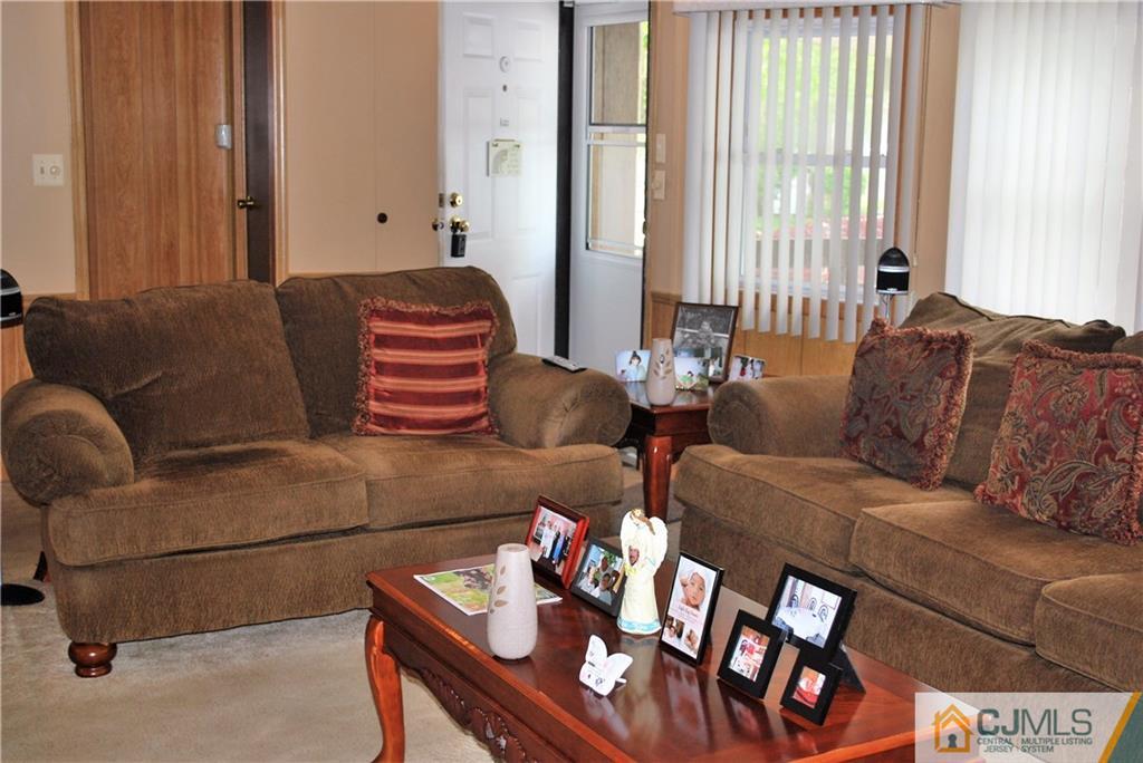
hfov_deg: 43.6
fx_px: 1429
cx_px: 572
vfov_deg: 29.9
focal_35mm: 45
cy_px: 382
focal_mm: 30
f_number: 4.8
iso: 200
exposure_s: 1/60
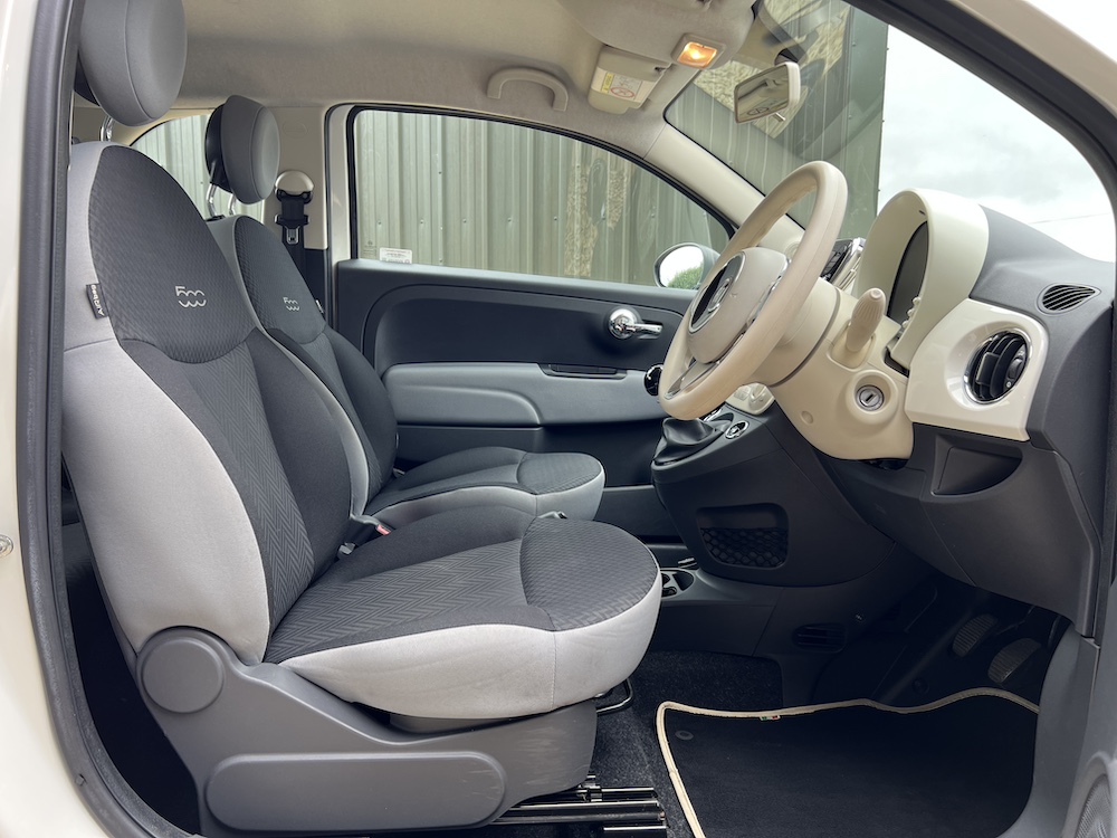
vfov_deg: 53.1
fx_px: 839
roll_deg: +0.3
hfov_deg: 67.3
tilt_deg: -6.4
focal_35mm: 26
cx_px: 558
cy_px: 419
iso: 40
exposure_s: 1/160
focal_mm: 5.7
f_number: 1.5
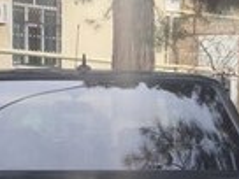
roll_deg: -1.5
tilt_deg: -8.5
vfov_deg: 10.2
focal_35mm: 141
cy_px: 261
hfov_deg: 13.9
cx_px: 199
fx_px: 974
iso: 32
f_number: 2.2
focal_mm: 4.15
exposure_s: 1/520
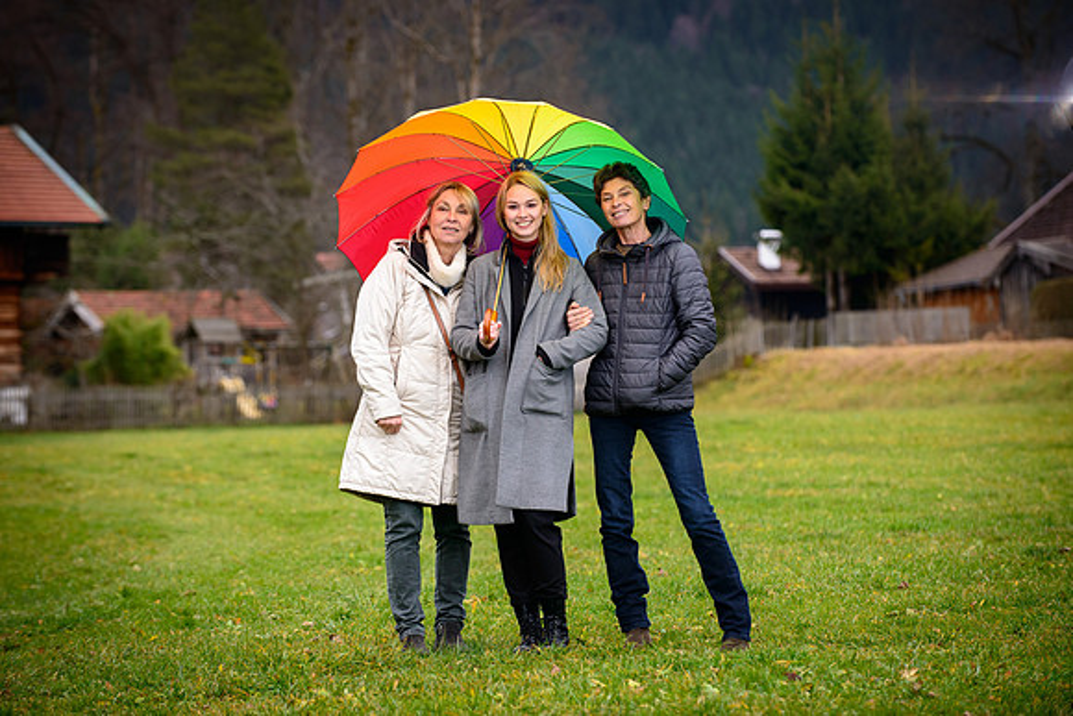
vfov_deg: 8.9
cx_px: 536
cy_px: 358
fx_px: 4621
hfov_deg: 13.2
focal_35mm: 155
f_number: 5
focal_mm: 155
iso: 800
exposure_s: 1/250
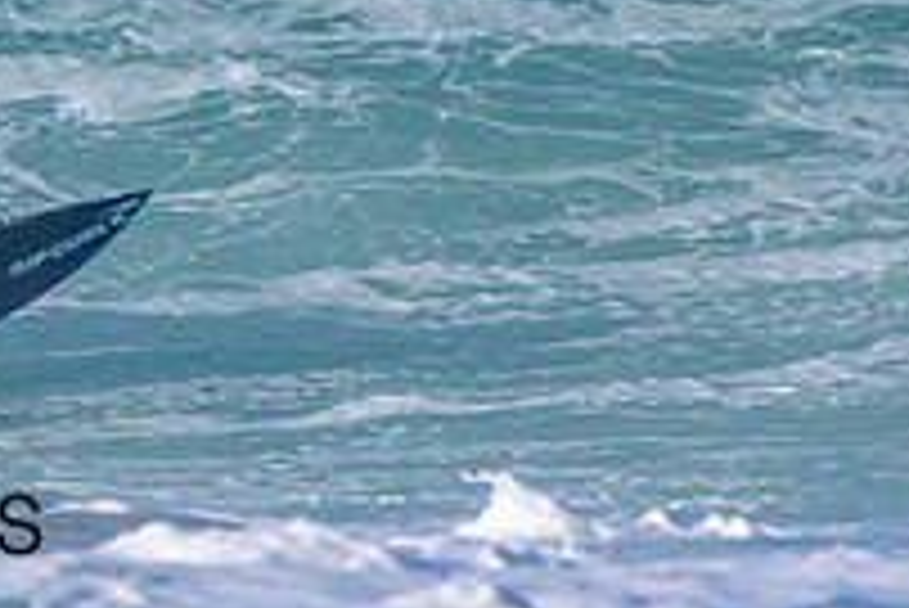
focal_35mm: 2869
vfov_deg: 0.5
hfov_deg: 0.7
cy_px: -232
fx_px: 72492
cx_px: -306
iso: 800
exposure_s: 1/2500
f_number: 11
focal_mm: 1000
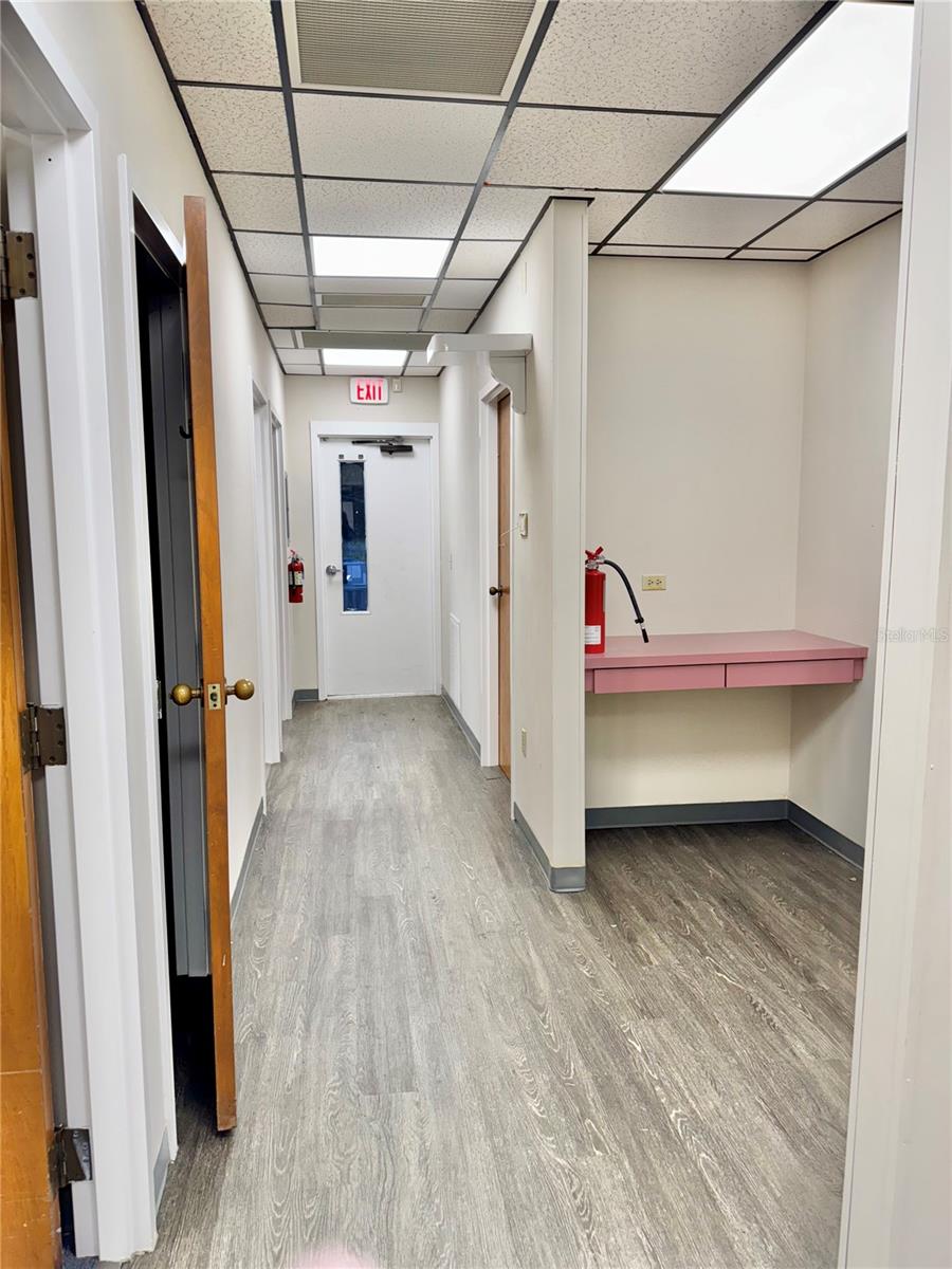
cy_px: 634
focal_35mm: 24
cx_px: 476
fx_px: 880
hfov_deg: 56.8
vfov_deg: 71.6
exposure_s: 1/120
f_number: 1.78
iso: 80
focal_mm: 6.76
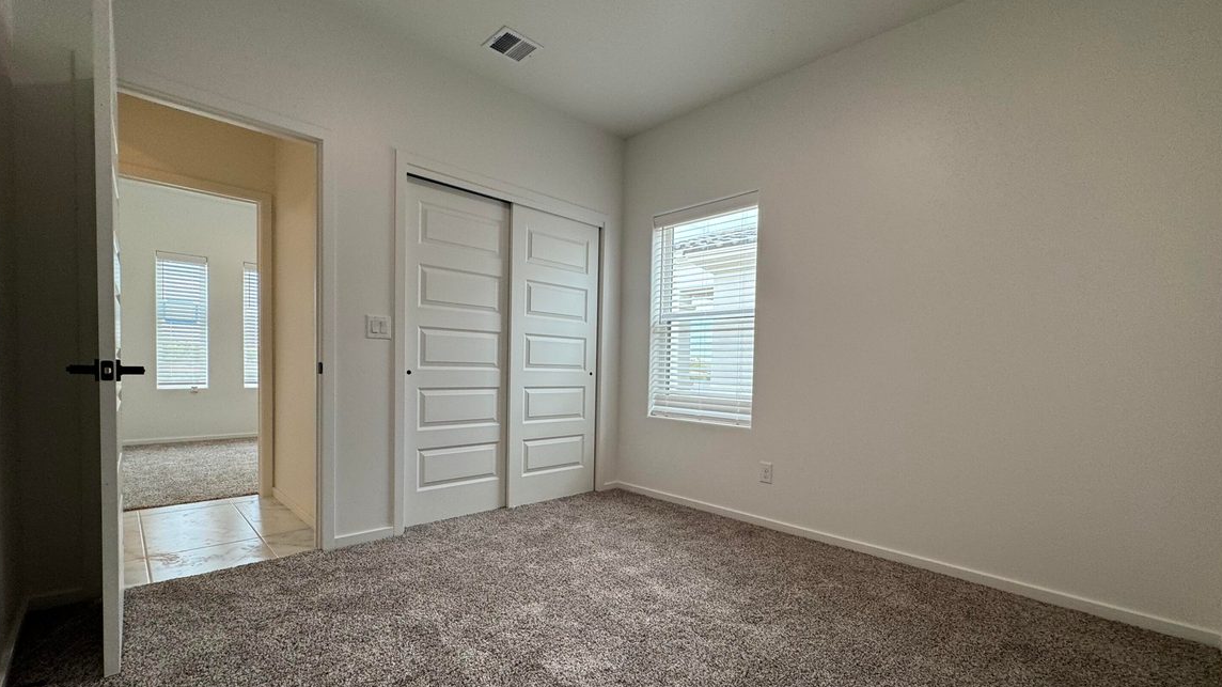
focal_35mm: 16
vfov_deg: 66.8
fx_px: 518
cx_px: 629
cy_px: 387
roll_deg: -0.5
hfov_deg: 99.4
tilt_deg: -1.0
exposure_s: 1/120
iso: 100
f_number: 2.2
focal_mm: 2.22
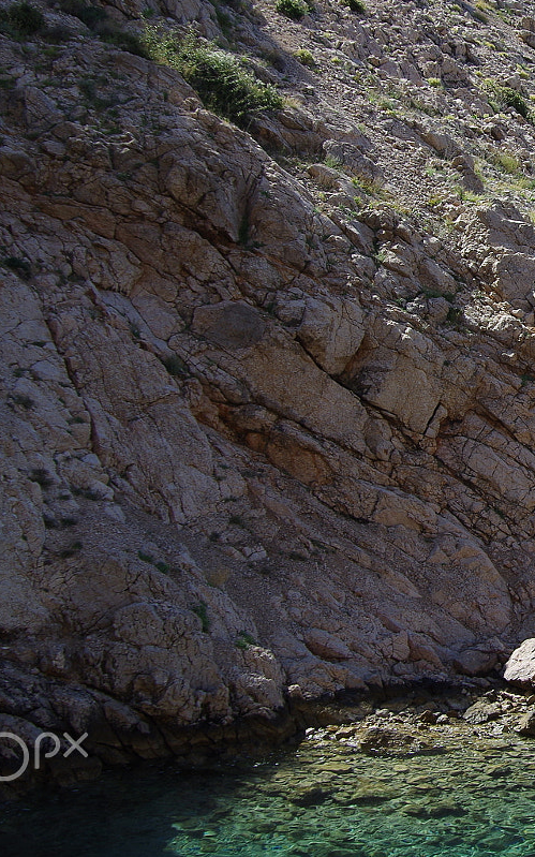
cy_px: 330
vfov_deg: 36.7
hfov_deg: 21.5
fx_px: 1284
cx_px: 680
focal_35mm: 55
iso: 100
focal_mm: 18
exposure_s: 1/250
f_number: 5.6
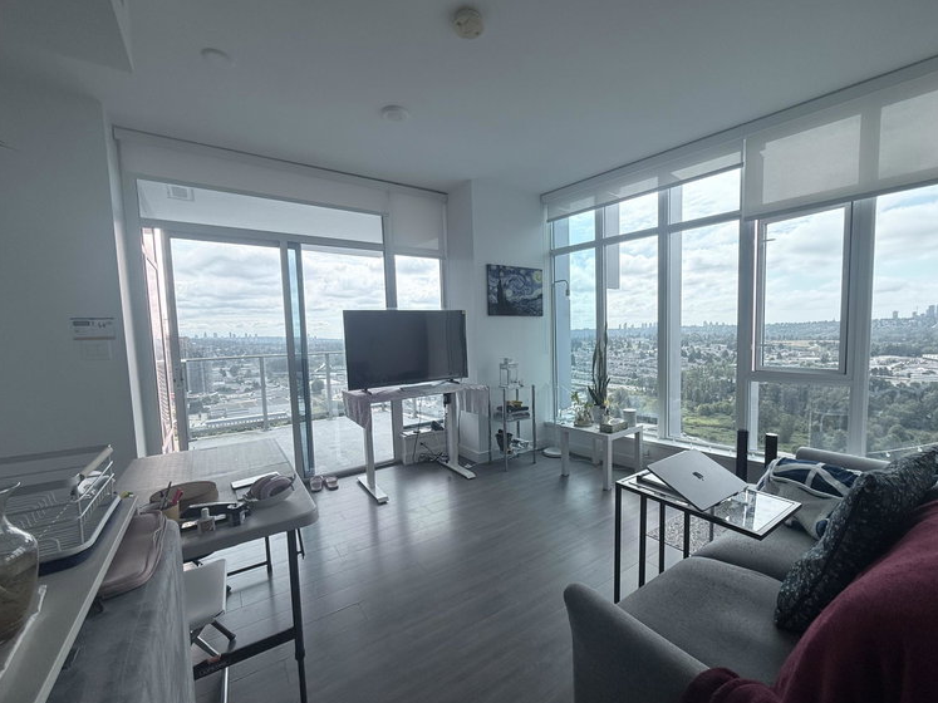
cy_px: 365
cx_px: 499
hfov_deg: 98.1
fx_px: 406
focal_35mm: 15
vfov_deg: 81.7
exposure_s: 1/569
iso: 64
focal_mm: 2.22
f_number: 2.2
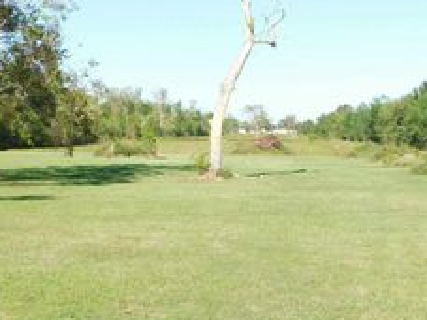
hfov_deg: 29.4
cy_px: 159
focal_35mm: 66
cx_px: 243
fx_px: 814
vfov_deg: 22.2
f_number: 3.2
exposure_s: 1/800
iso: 125
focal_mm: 5.3
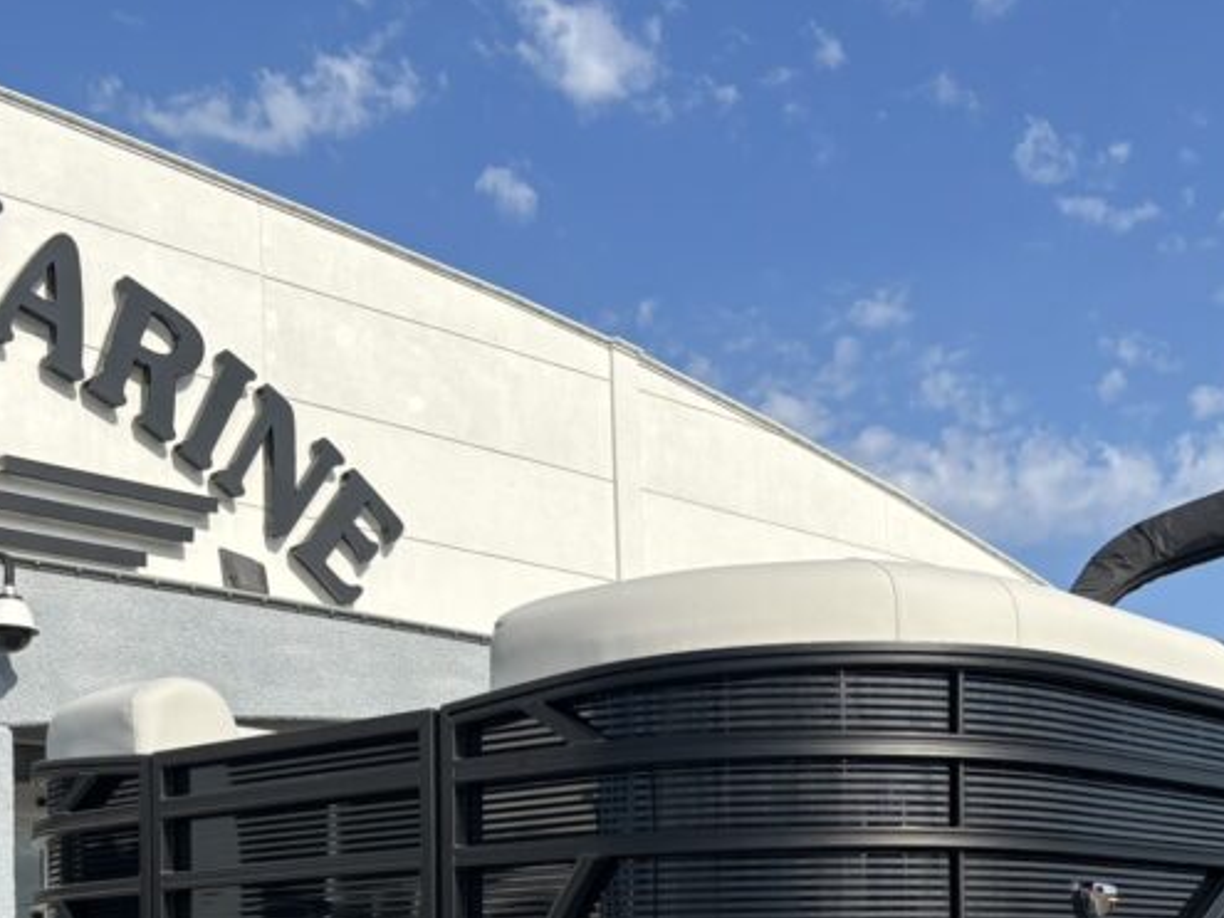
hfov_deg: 33.9
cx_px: 864
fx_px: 1980
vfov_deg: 24.6
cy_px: 975
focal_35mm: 56
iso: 50
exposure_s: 1/2778
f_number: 1.6
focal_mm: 5.96
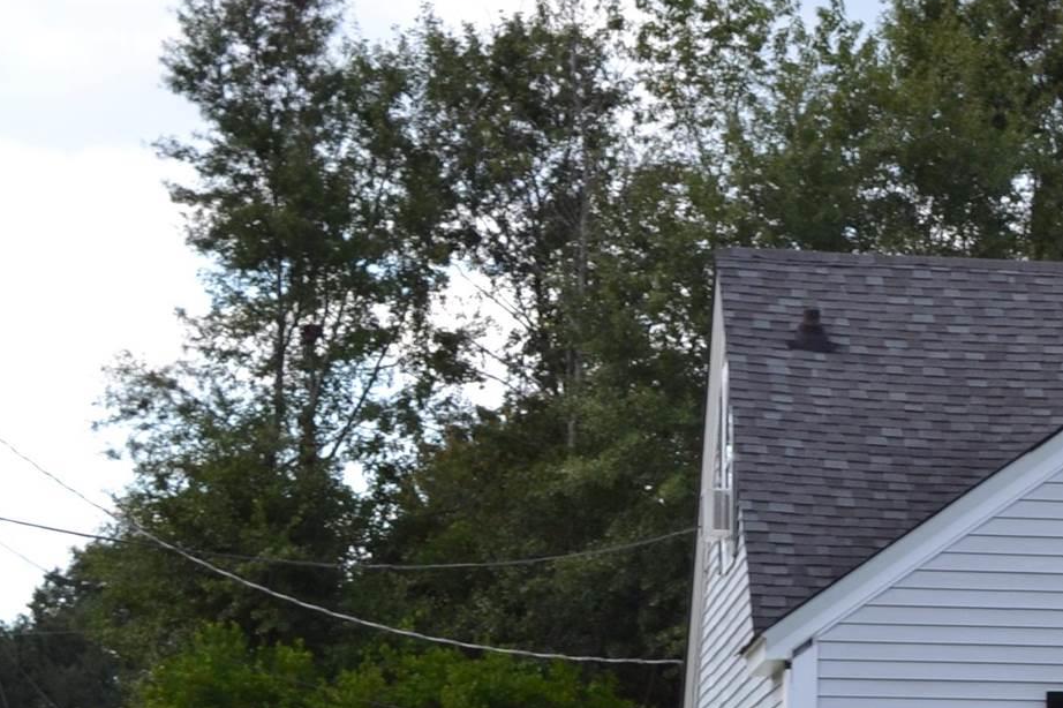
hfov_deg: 13.7
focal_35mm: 140
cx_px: 1652
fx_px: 4132
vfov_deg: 9.7
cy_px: 720
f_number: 5.6
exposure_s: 1/125
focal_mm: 28
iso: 140
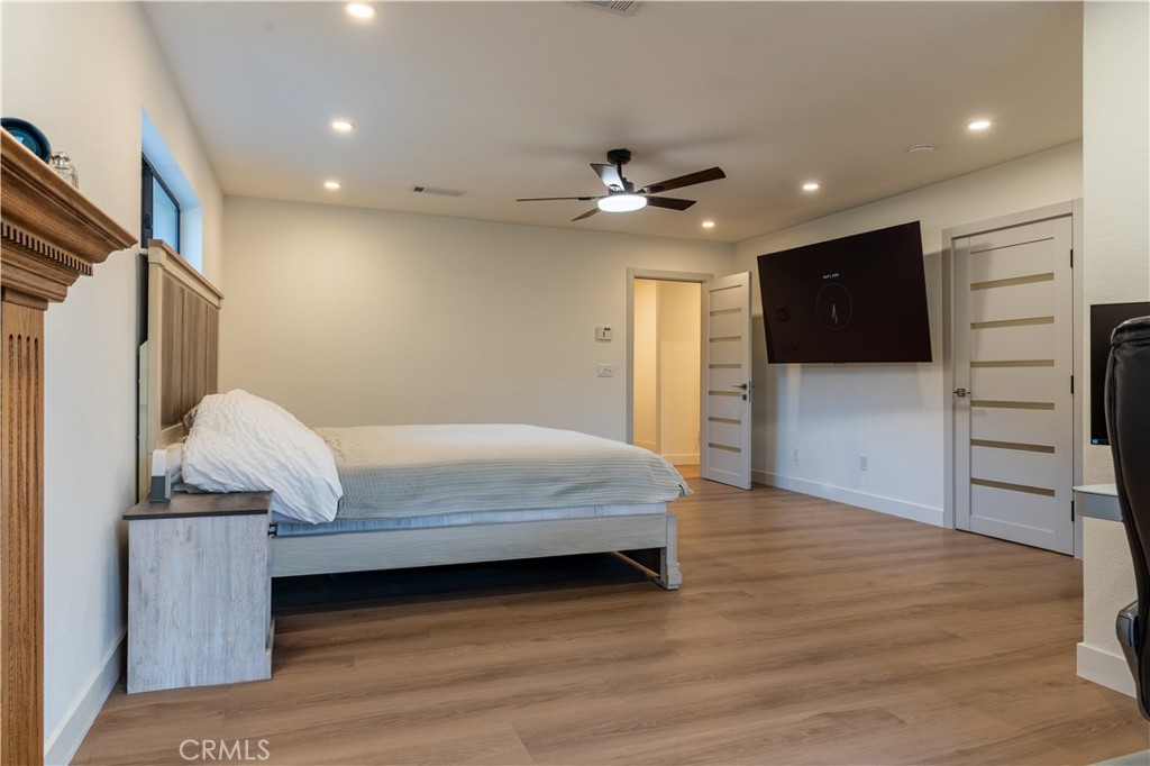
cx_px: 575
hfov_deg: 78.6
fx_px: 703
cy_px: 383
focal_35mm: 22
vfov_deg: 57.2
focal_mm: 22
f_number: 8
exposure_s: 1/100
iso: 400
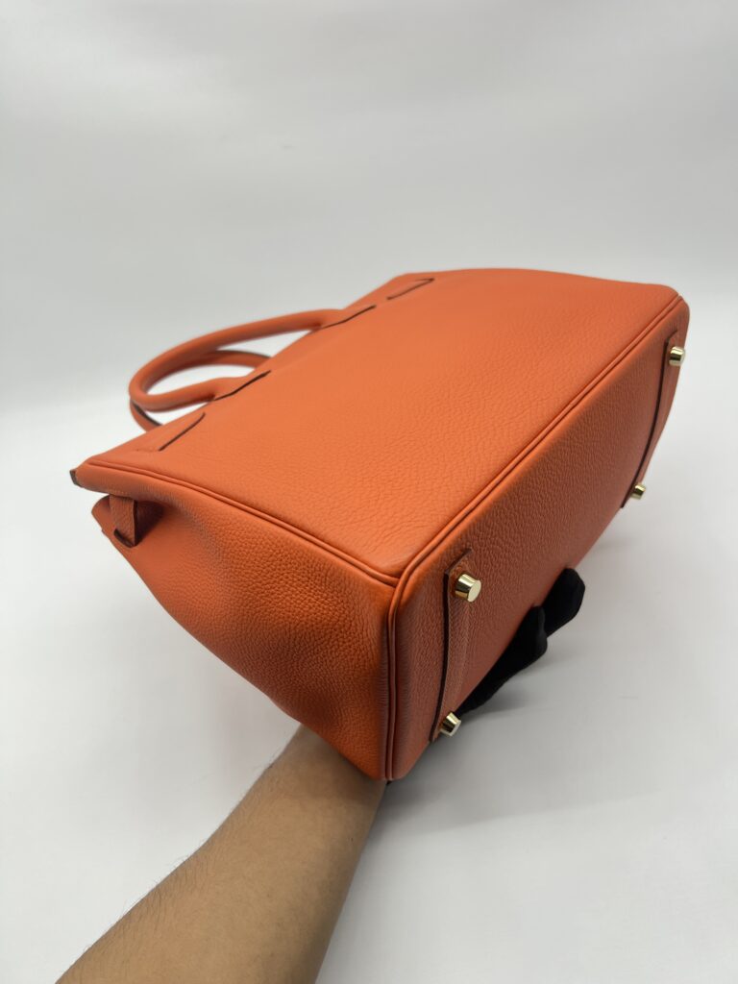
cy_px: 492
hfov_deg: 53.1
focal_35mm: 26
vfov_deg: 67.3
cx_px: 369
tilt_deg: -37.7
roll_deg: +9.9
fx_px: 739
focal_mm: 5.7
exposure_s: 1/100
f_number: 1.5
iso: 40
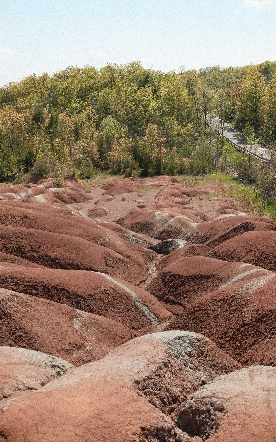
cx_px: 145
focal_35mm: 42
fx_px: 505
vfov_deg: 47.2
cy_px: 221
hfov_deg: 30.5
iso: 640
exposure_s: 1/1000
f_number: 9
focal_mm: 27
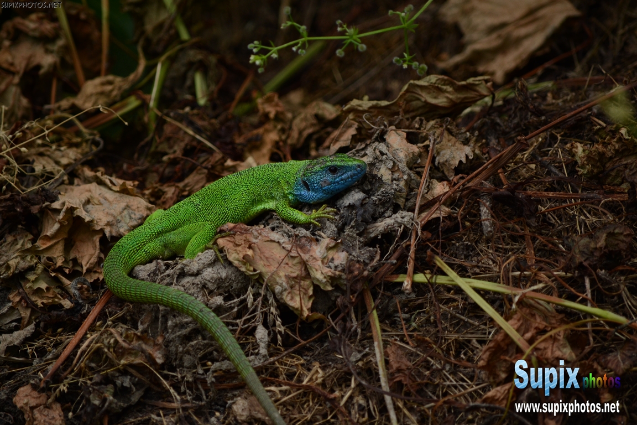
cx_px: 318
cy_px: 212
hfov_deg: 4.6
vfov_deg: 3.1
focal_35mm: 450
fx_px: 7962
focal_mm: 300
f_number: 5.6
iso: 400
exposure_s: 1/250
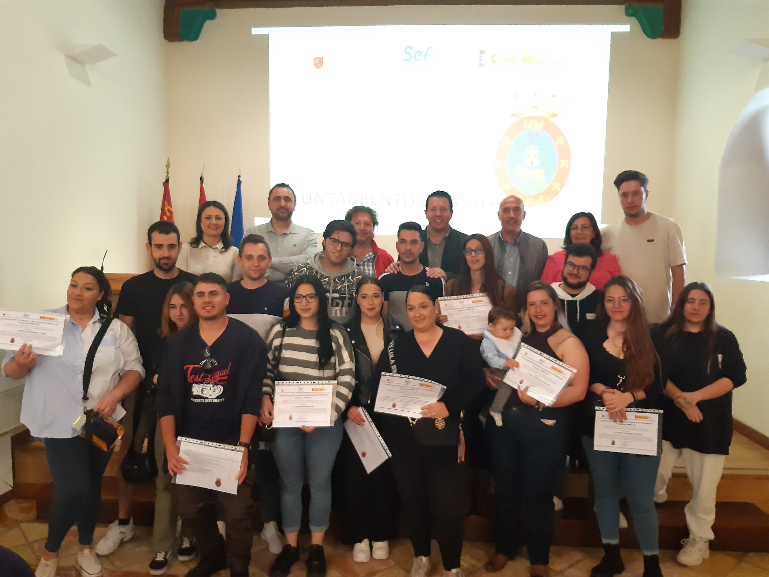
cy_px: 288
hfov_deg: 67.3
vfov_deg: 53.1
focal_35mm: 26
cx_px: 384
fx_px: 578
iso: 320
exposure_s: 1/25
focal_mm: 3.92
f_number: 1.7
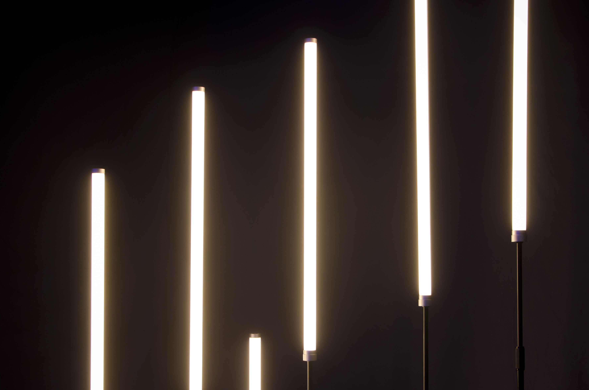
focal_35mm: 58
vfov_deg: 23.2
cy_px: 248
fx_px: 947
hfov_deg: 34.5
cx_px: 310
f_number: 4
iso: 200
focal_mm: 28
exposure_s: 1/15
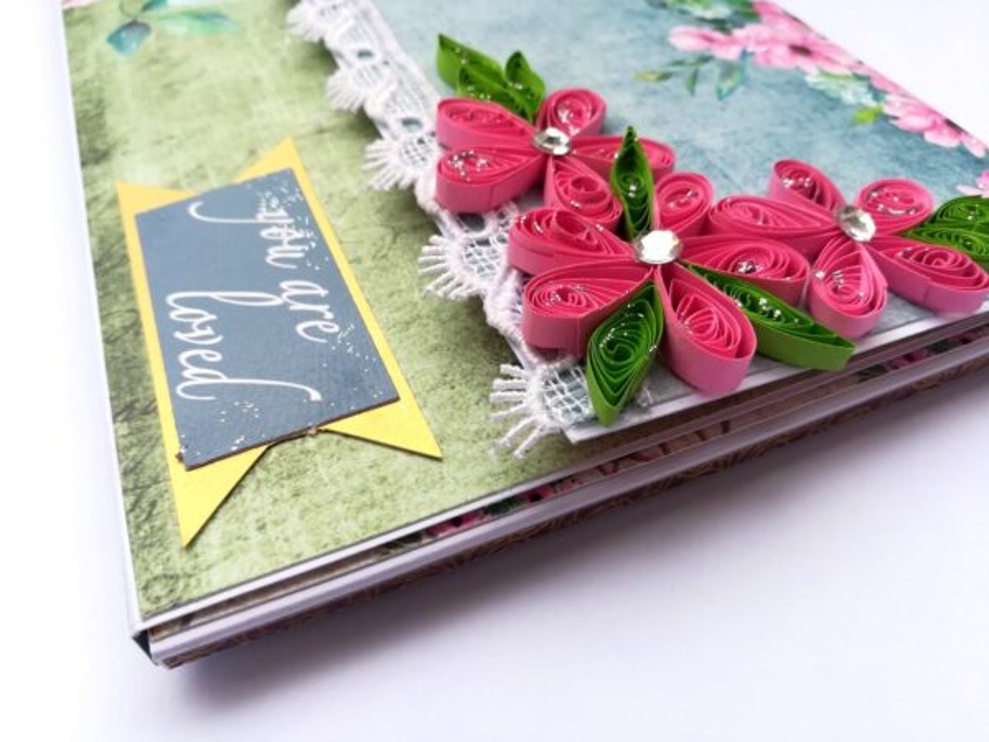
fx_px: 743
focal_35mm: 26
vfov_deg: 53.1
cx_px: 494
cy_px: 371
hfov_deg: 67.3
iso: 50
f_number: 2.2
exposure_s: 1/353
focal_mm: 3.83
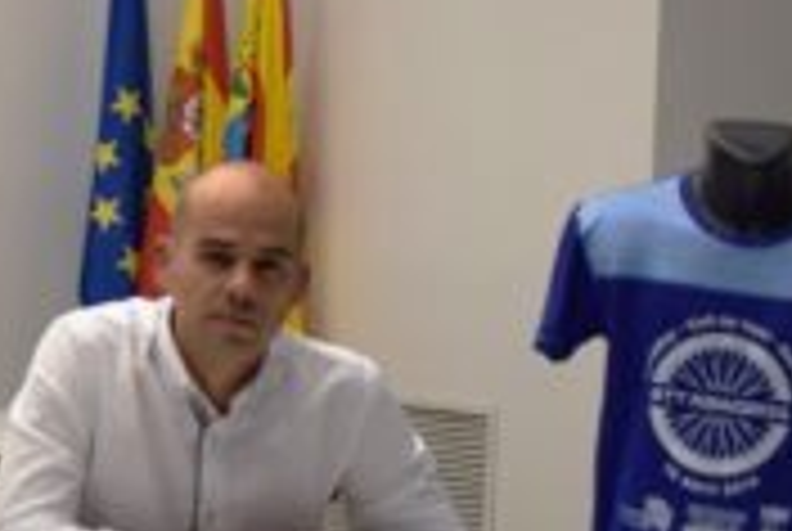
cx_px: -410
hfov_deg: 12.6
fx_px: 3394
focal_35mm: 154
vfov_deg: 8.9
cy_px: 140
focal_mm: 26
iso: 400
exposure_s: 1/80
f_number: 4.5
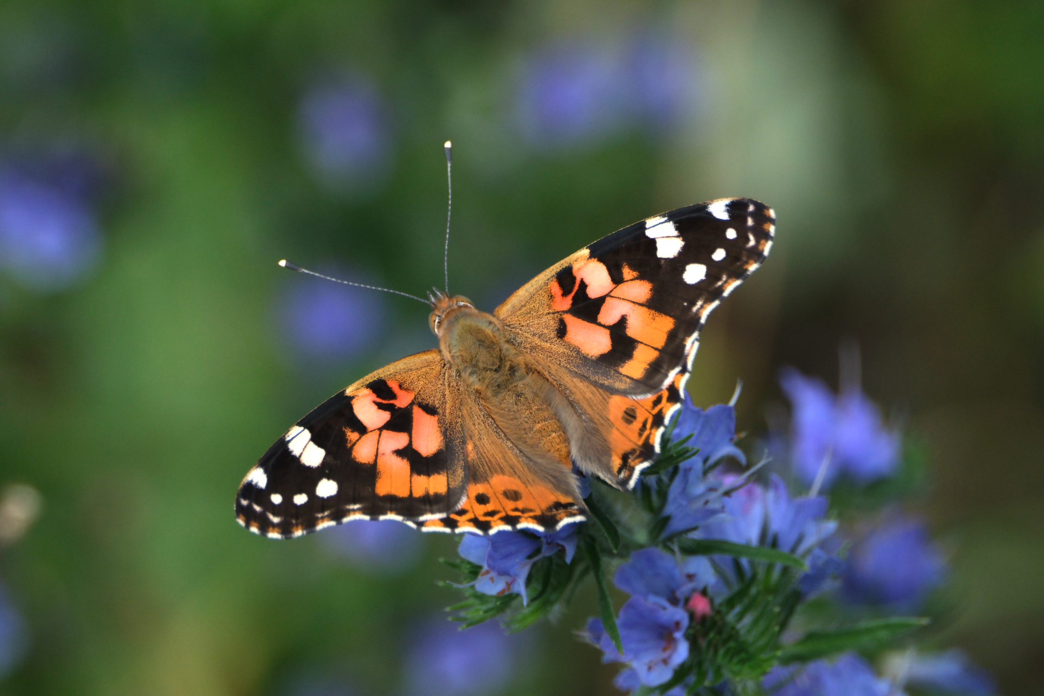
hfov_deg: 2.7
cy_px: 348
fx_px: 21835
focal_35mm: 753
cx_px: 522
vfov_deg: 1.8
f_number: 7.1
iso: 640
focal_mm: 502
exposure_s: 1/1000
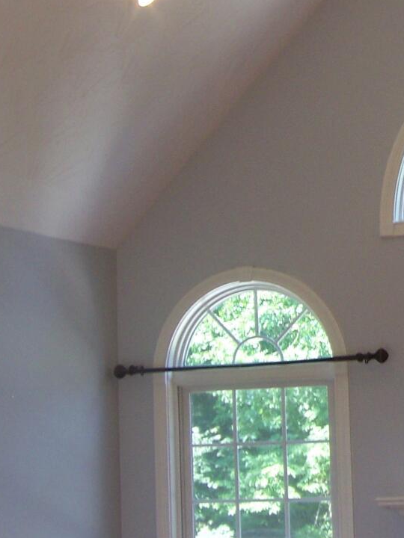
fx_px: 1556
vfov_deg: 19.6
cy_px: 169
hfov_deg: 14.5
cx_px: 432
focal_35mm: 100
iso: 64
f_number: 3.2
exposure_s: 1/30
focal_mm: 5.85
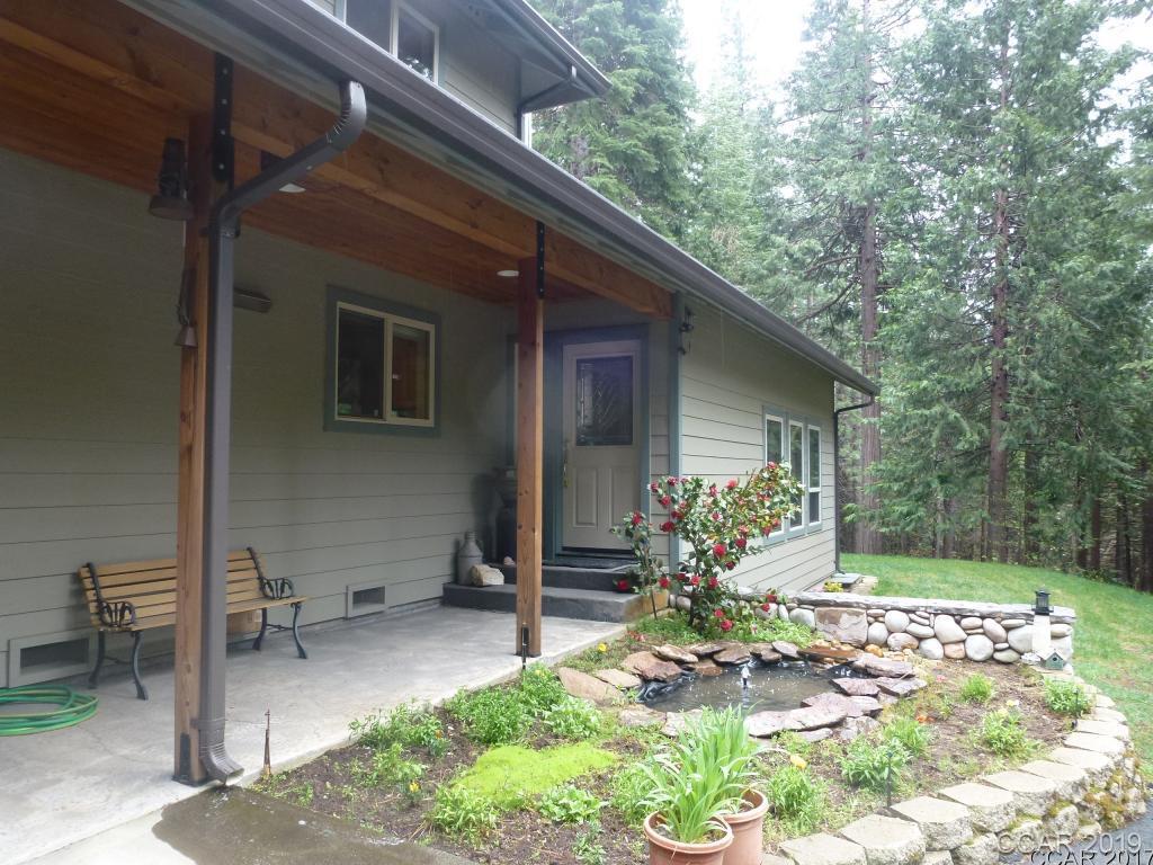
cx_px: 576
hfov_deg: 71.6
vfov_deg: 56.8
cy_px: 432
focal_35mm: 24
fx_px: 799
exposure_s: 1/60
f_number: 3.3
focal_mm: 4.3
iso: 160
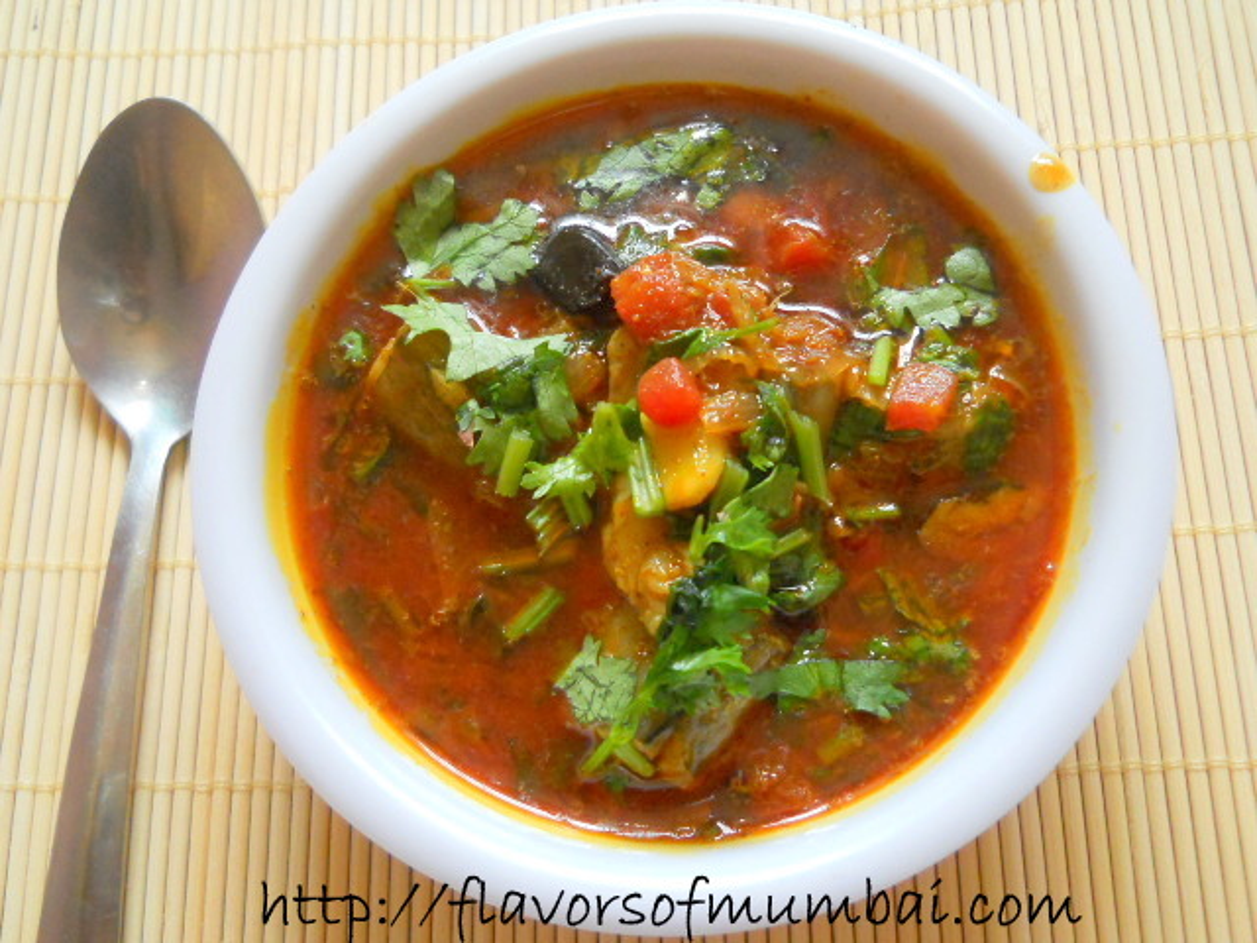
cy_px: 472
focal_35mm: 41
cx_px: 628
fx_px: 1489
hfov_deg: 45.8
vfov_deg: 35.1
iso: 400
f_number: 3.1
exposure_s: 1/80
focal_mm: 6.72
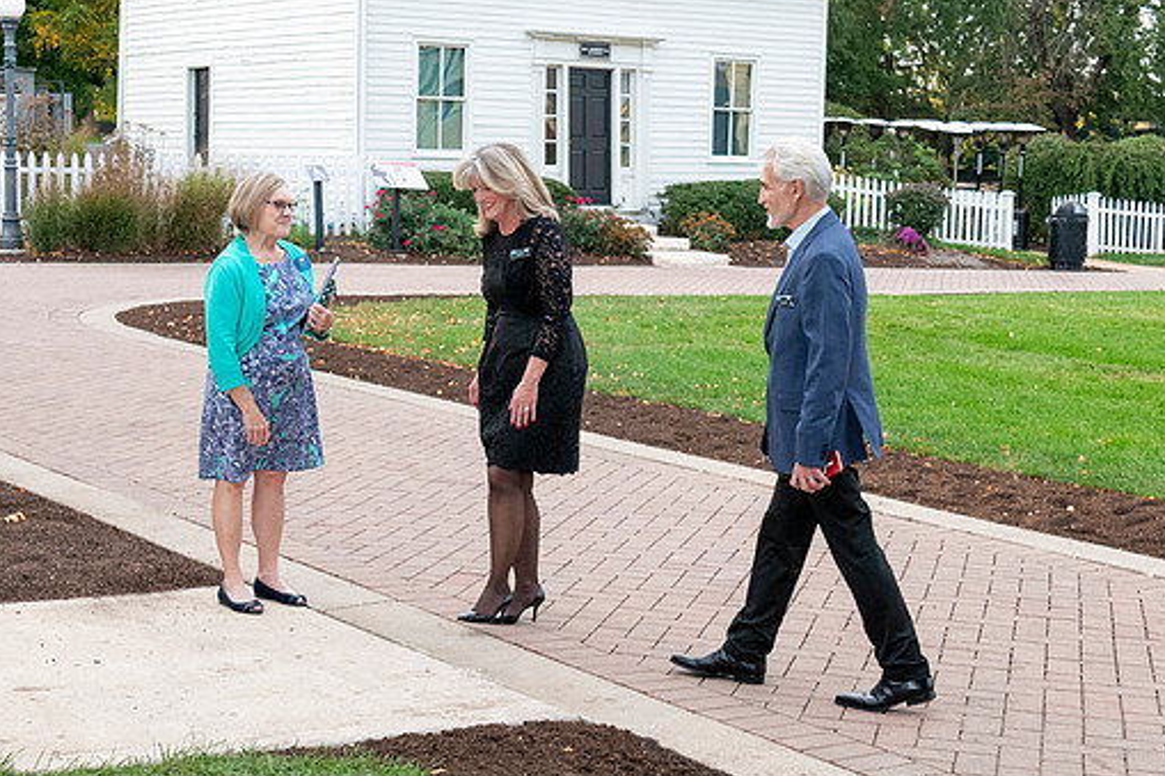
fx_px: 2103
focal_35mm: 65
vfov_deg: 20.9
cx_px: 552
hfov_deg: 31.0
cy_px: 397
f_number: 9
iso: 3200
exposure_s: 1/160
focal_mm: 38
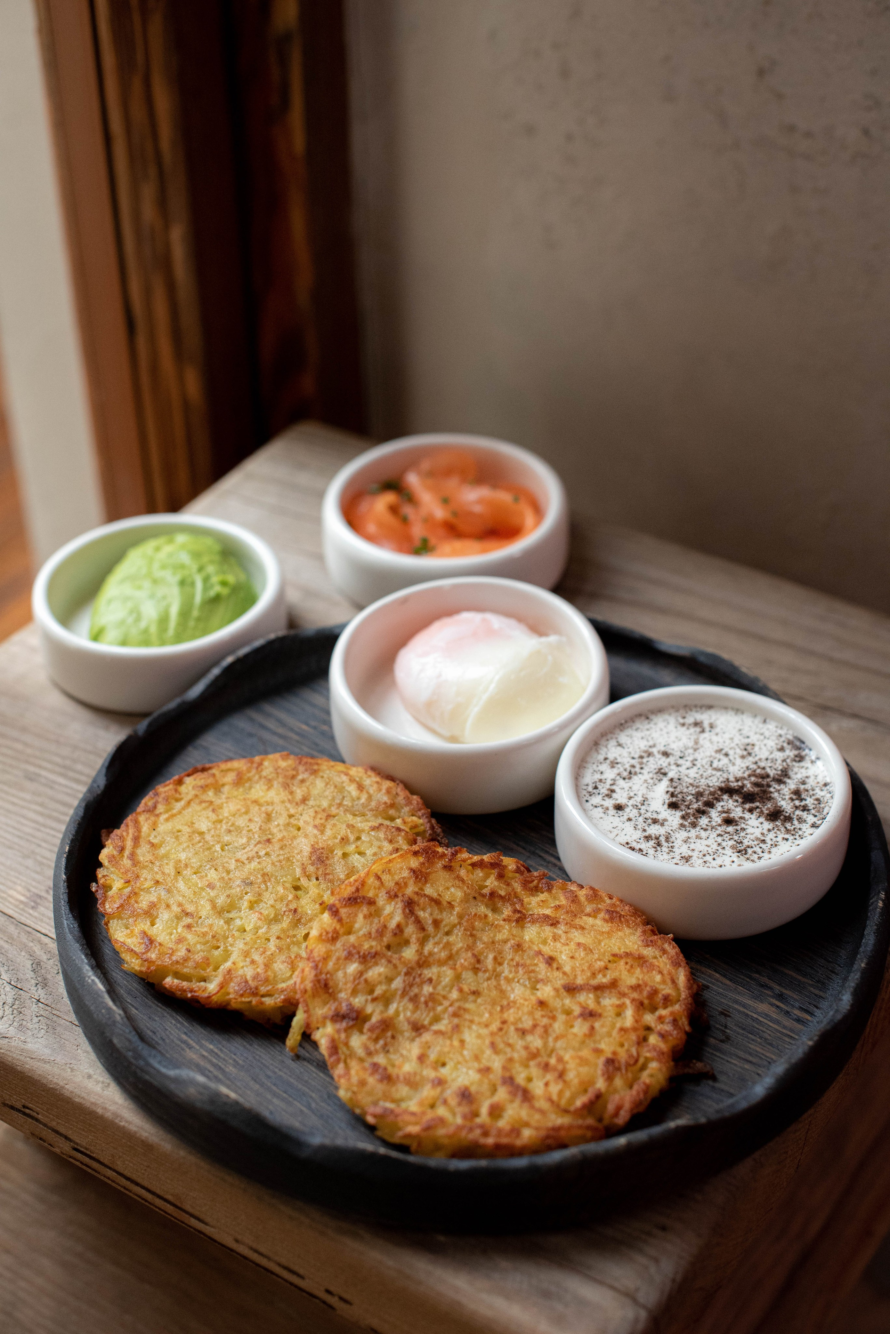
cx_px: 445
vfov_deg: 39.6
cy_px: 667
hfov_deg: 27.0
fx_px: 1852
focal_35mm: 50
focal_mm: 50
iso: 2500
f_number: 5
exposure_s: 1/250
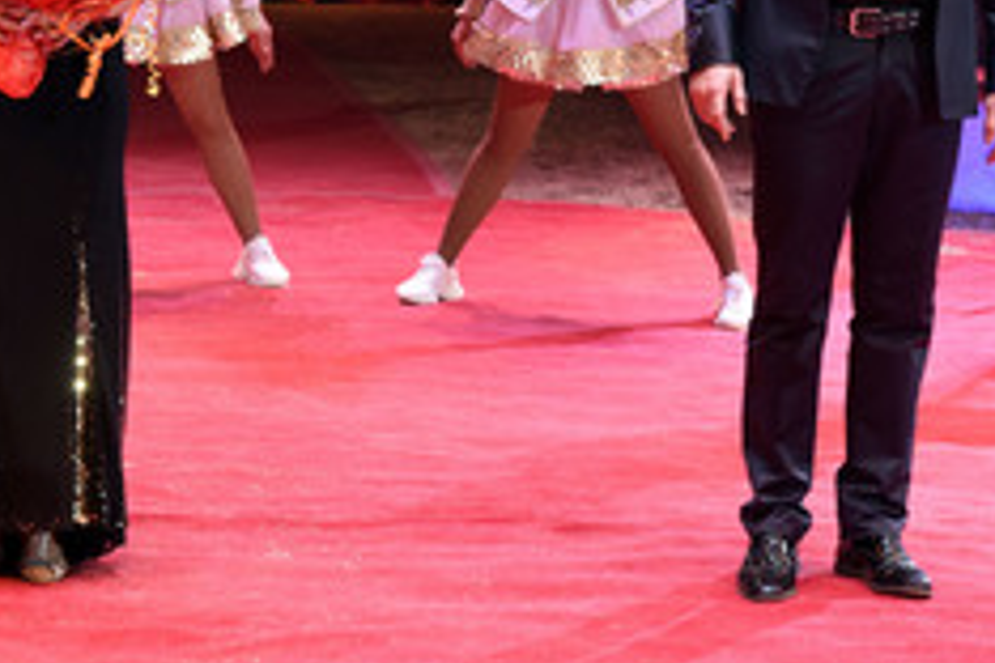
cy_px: 72
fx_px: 4367
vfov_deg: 8.7
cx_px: 436
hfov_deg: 13.0
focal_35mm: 158
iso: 1250
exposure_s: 1/60
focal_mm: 82
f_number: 6.3
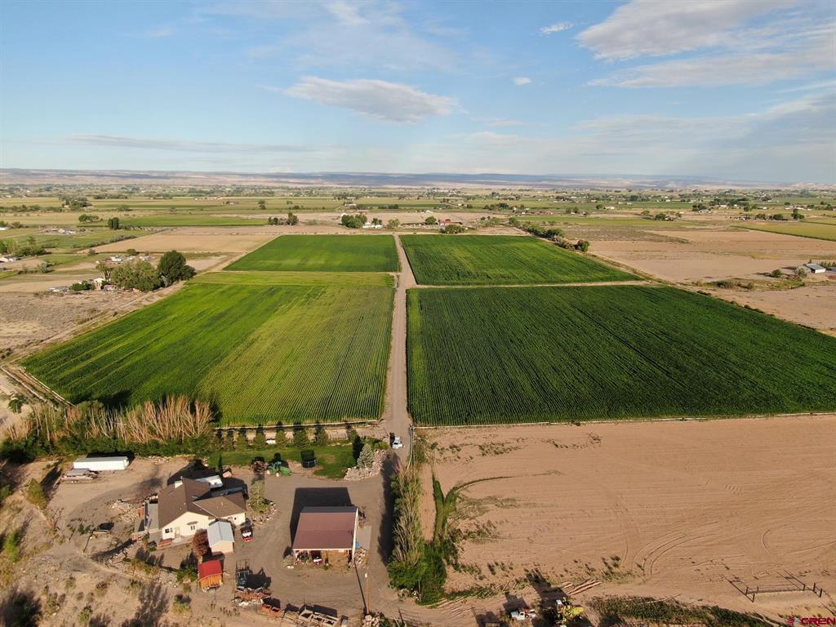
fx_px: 580
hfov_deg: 71.6
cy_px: 314
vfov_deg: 56.8
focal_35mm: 24
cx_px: 418
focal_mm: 4.39
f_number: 2.8
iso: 100
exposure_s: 1/240
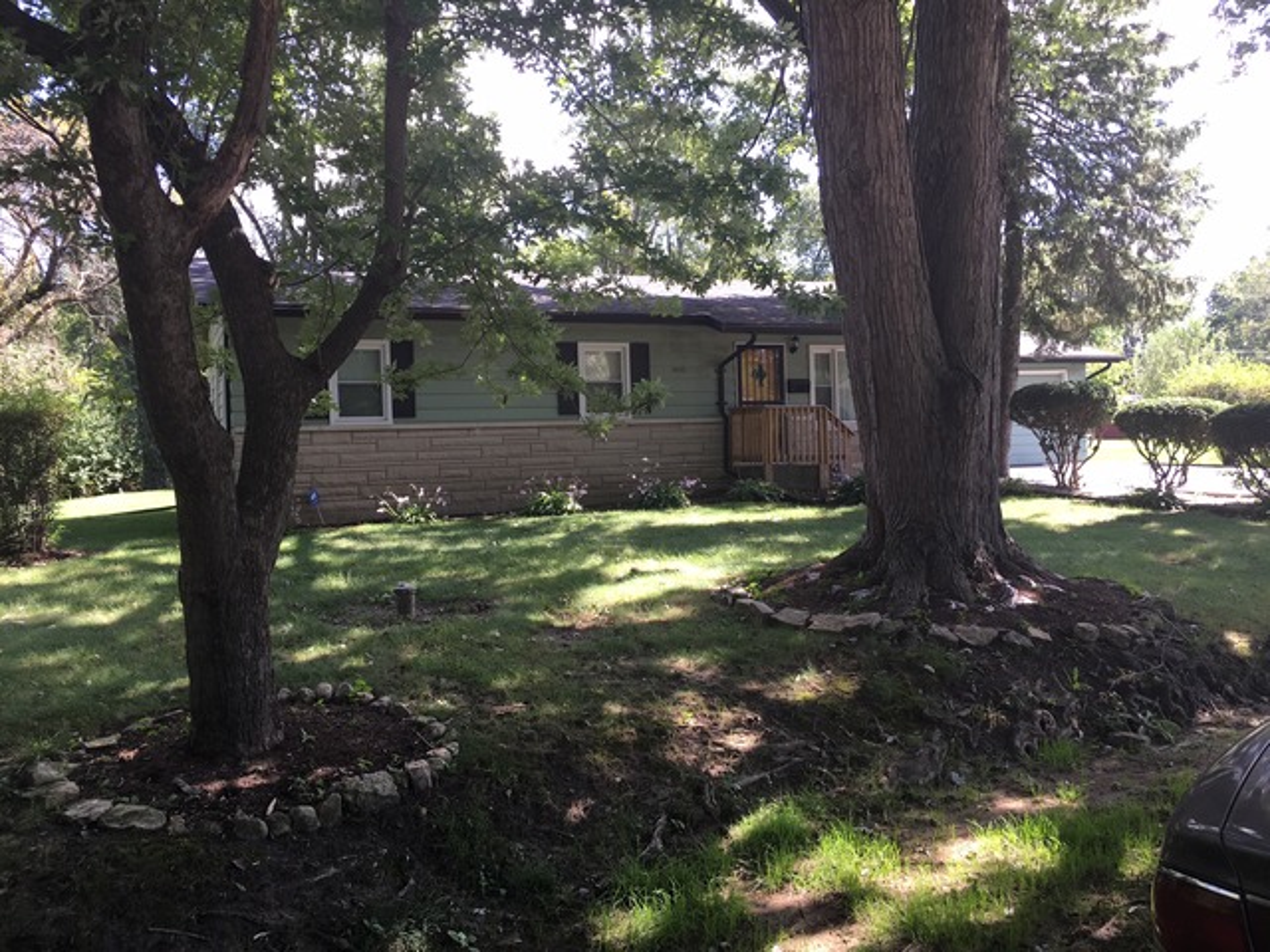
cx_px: 635
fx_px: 1064
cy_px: 476
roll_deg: +0.6
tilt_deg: -1.0
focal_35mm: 29
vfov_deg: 48.2
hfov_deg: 61.7
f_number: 2.2
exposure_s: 1/120
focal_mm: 4.15
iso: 25
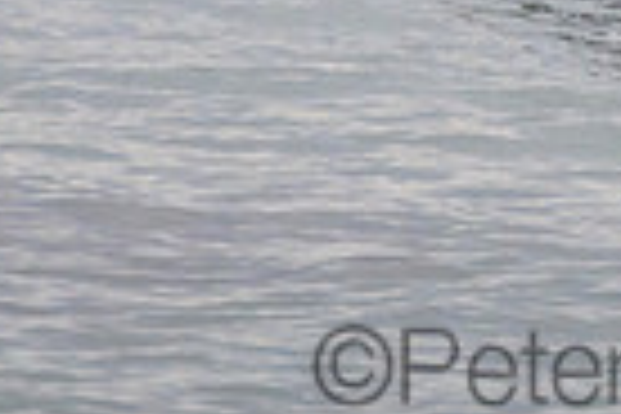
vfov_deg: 0.4
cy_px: -380
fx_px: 58180
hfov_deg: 0.6
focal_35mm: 3373
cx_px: 662
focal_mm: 800
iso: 4000
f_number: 11
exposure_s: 1/800
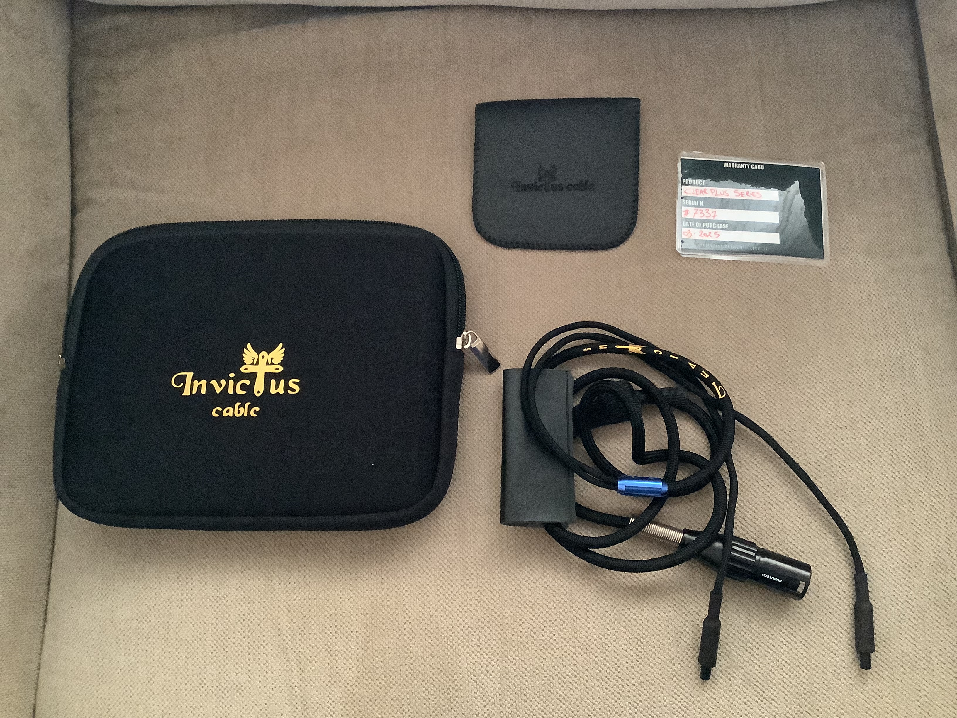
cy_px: 359
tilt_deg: -82.1
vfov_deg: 45.4
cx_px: 478
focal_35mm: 31
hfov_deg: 58.4
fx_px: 857
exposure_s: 1/30
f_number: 2.4
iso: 500
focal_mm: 3.3
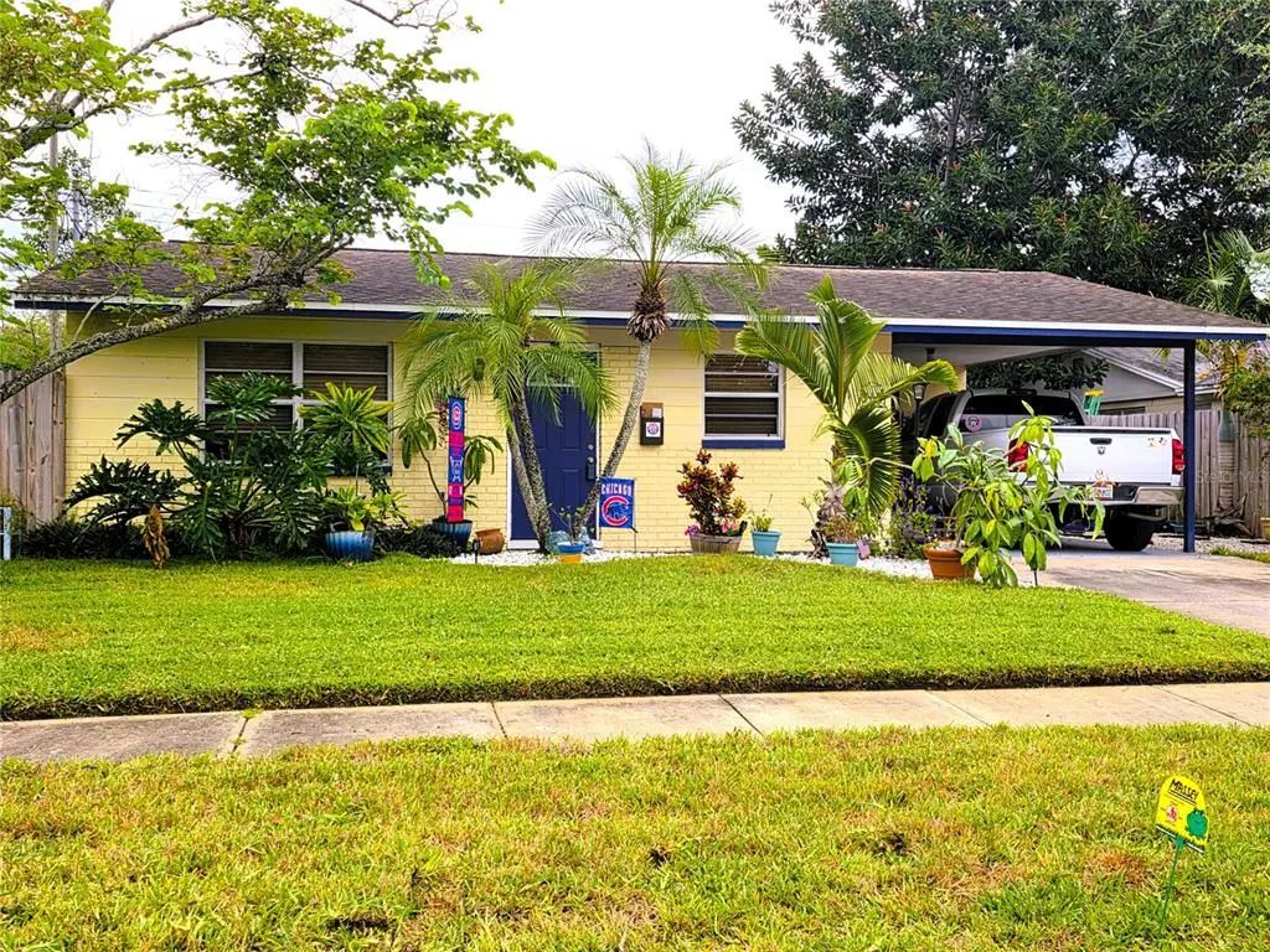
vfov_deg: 36.8
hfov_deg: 47.9
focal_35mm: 39
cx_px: 635
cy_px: 476
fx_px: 1431
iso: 40
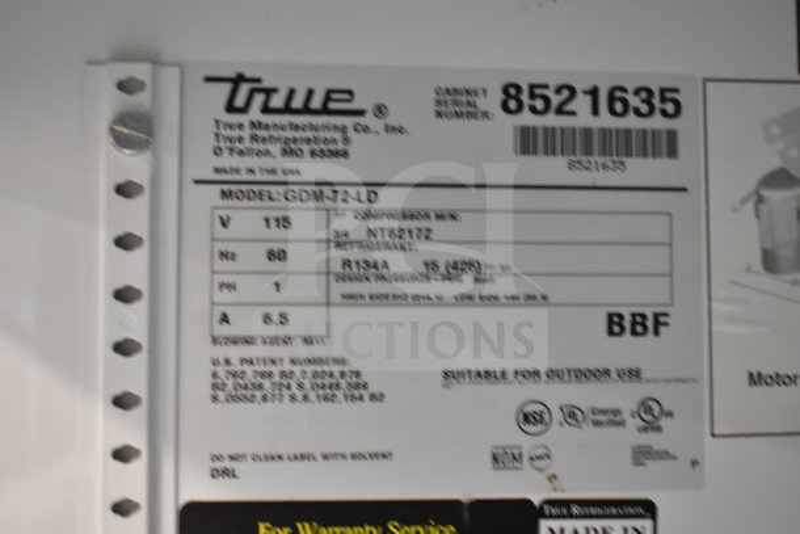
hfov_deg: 41.1
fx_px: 1067
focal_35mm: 48
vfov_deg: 28.1
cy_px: 267
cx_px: 400
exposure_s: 1/50
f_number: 4.5
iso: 1800
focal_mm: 32
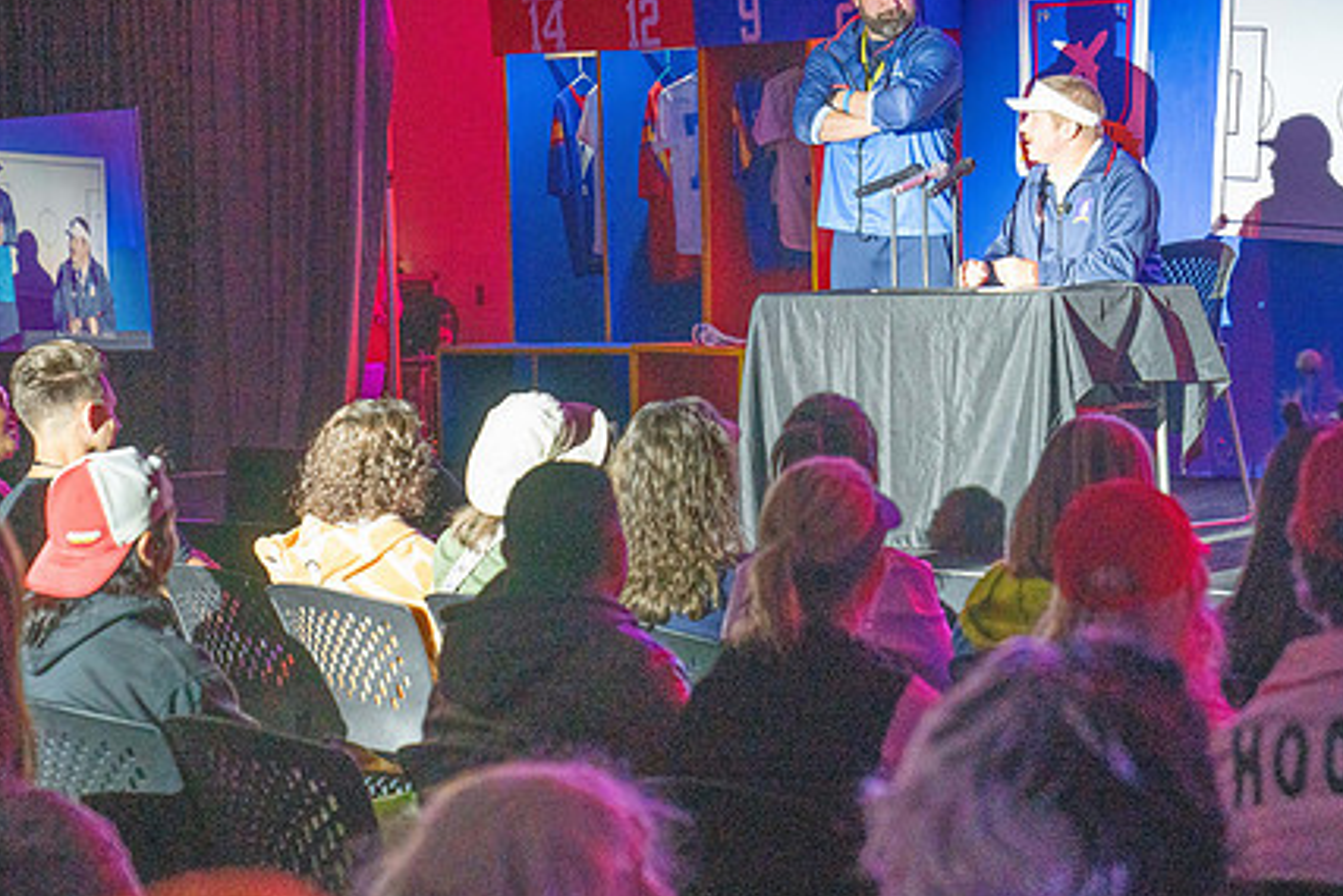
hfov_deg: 21.4
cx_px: 871
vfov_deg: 14.4
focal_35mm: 95
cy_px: 382
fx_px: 3545
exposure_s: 1/200
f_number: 4.5
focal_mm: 70
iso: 4000
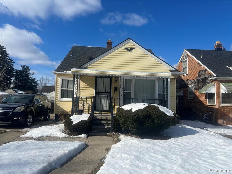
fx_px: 174
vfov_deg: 53.1
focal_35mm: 26
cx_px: 116
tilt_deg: +6.2
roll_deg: -0.9
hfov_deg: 67.3
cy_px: 87
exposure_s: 1/7463
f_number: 1.5
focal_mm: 5.7
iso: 50
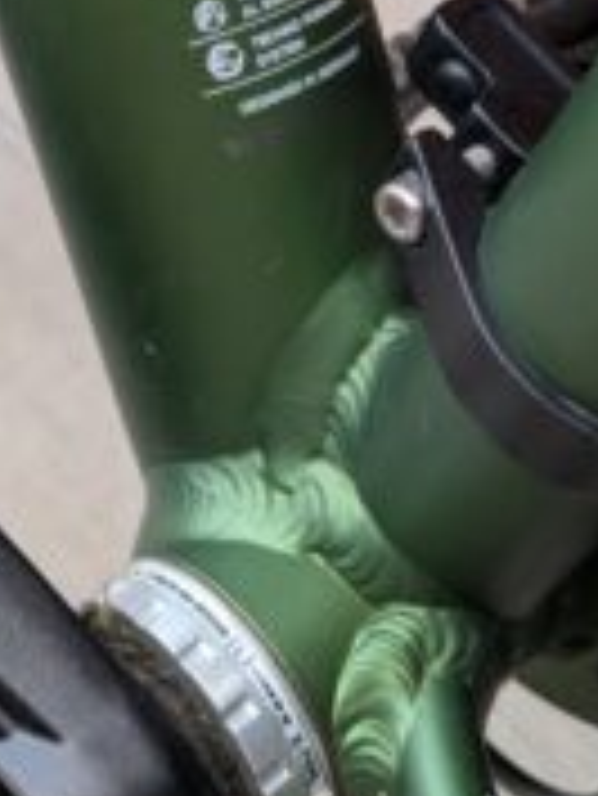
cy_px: 18
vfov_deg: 28.2
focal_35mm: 65
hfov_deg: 22.4
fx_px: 1495
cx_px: 139
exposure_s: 1/62.9
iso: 26
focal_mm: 4.53
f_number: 1.7
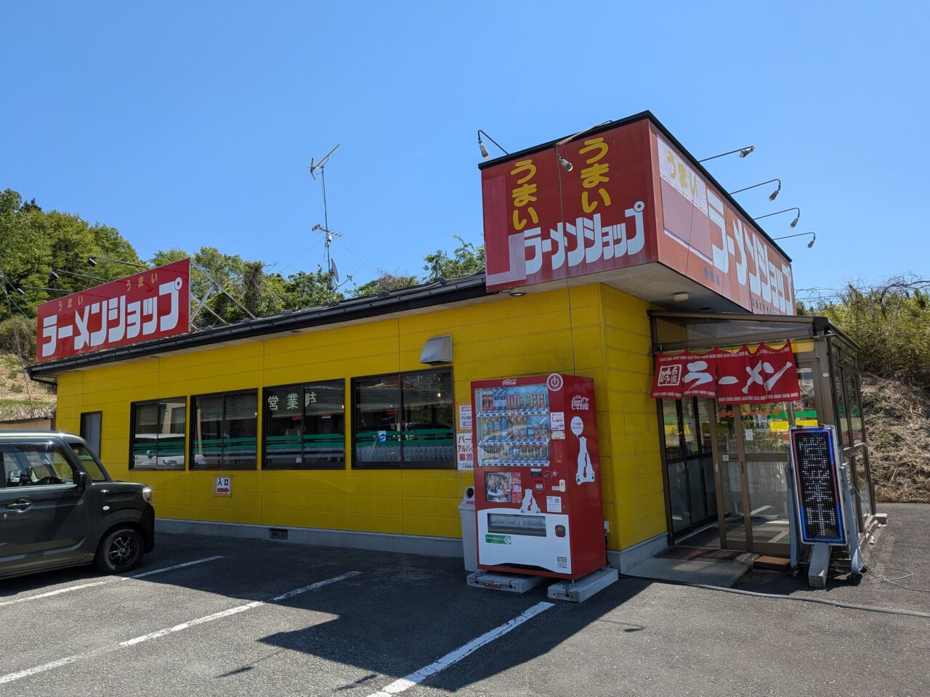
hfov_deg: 71.6
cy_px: 348
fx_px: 645
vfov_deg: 56.8
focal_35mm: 24
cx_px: 465
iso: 29
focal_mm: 4.53
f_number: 1.7
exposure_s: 1/1527
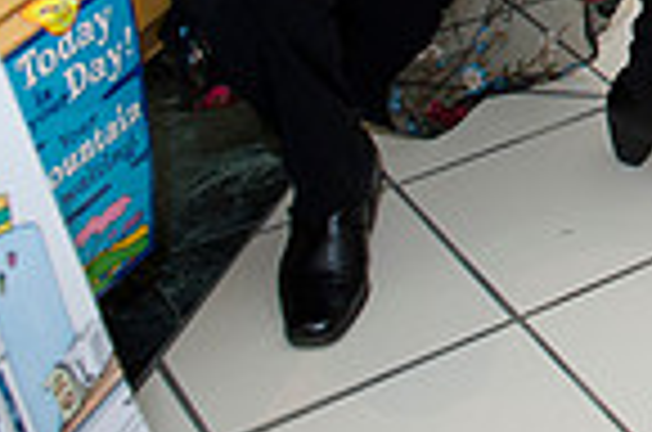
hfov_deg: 17.7
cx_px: 1129
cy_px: -292
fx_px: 1735
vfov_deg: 13.1
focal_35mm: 96
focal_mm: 24
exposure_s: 1/250
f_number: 5.6
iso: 1250
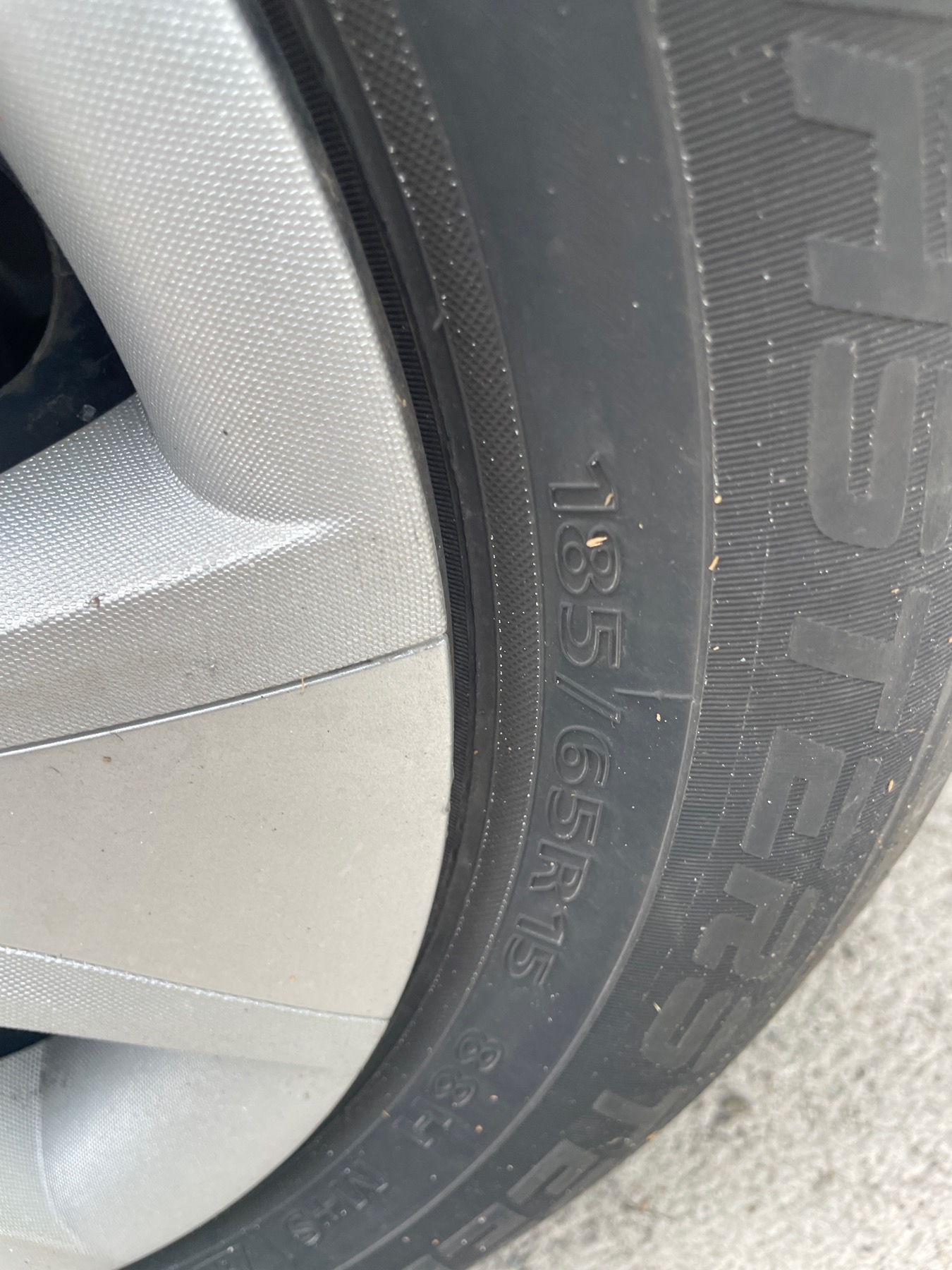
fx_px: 953
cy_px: 635
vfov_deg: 67.3
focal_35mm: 26
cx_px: 476
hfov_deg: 53.1
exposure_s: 1/137
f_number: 1.6
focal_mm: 4.2
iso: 32
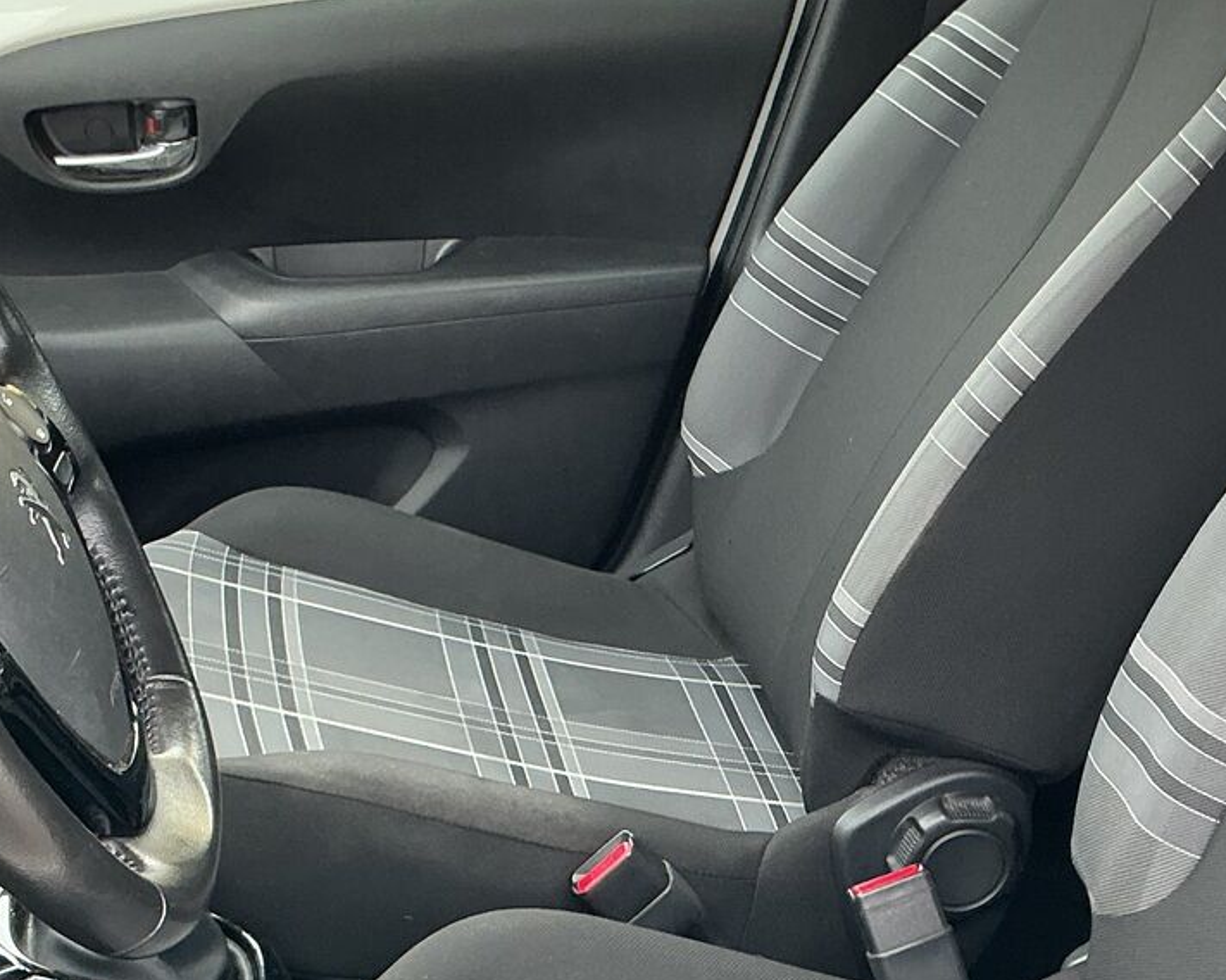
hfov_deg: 27.9
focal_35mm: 68
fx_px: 2466
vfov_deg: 22.0
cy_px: 852
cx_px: 644
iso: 40
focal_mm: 3
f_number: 1.8
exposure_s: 1/60
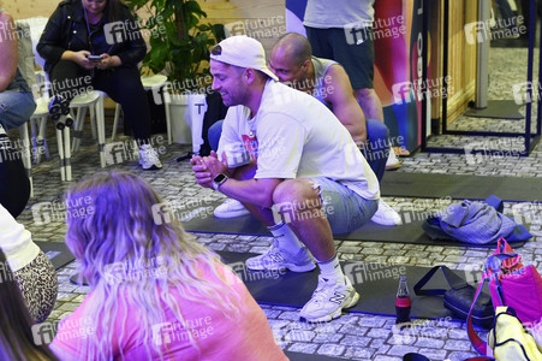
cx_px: 271
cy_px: 180
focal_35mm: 70
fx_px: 1053
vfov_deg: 19.4
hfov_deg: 28.9
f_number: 5.6
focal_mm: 70
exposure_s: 1/200
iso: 6400
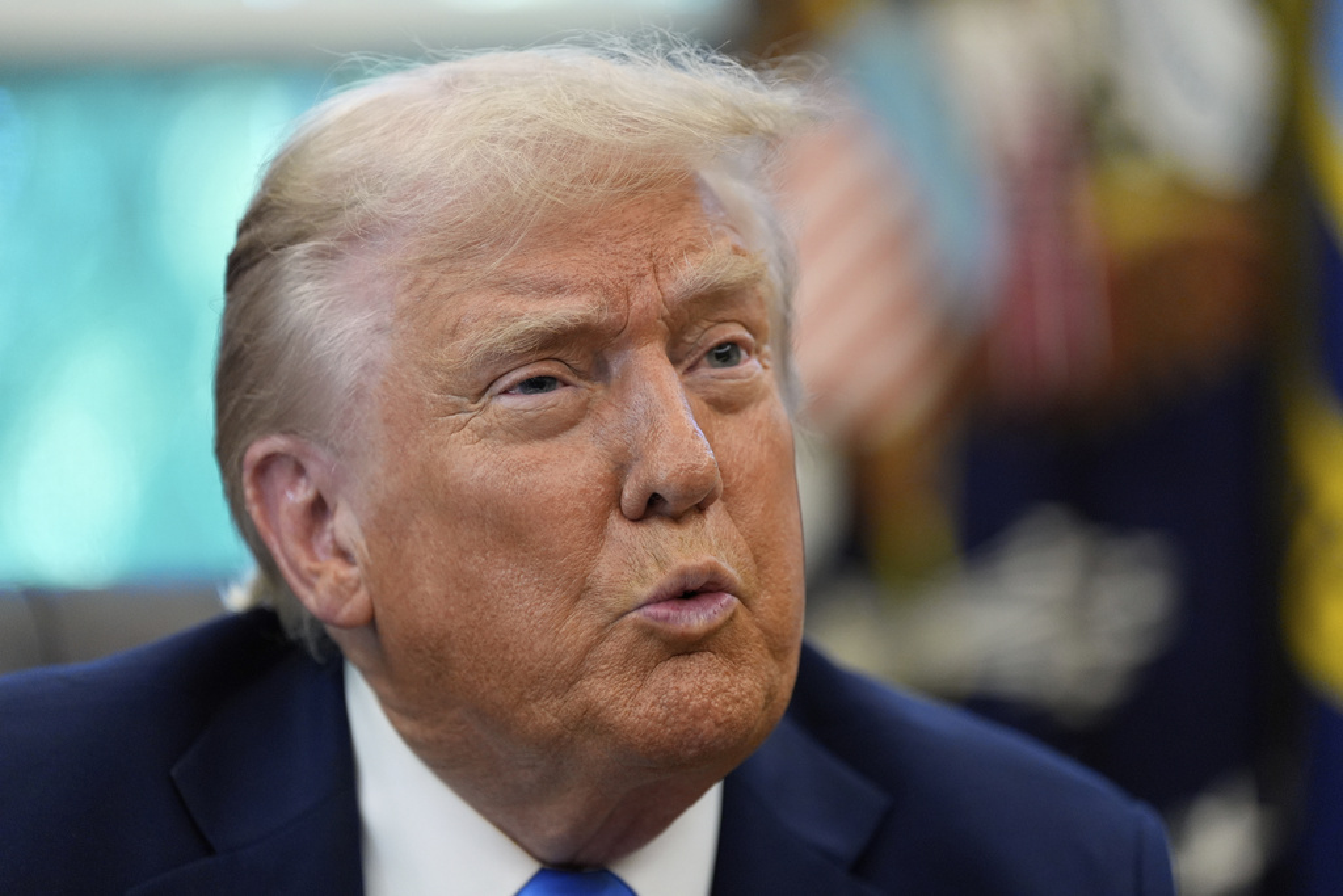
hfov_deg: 10.3
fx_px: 7462
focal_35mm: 200
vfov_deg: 6.9
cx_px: 672
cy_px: 448
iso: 2500
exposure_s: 1/250
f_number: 2.8
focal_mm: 200
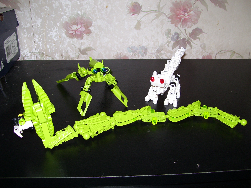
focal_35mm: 36
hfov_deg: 51.4
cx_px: 126
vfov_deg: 39.7
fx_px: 261
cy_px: 94
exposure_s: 1/60
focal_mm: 6
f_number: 2.7
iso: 80
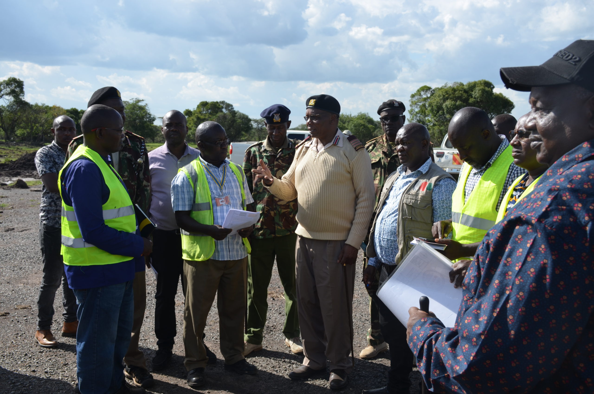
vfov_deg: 34.1
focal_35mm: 39
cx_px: 297
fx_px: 642
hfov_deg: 49.6
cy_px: 197
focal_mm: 26
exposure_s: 1/250
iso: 100
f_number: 8
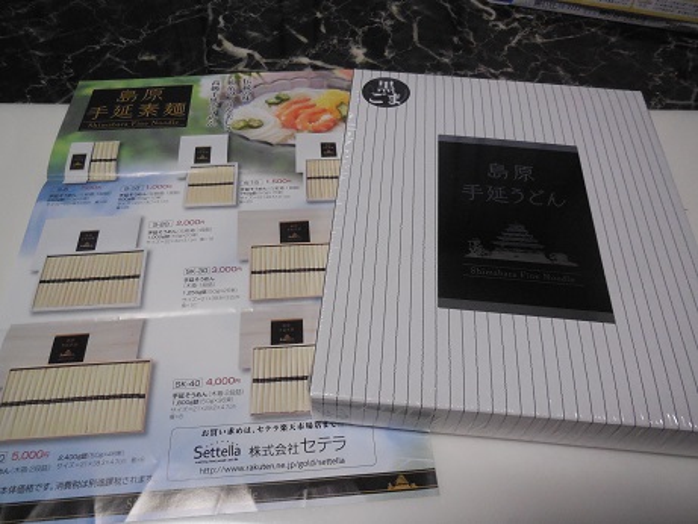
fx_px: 504
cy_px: 262
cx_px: 349
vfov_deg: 54.9
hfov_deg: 69.4
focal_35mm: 25
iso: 800
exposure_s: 1/200
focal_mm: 4.5
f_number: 3.1
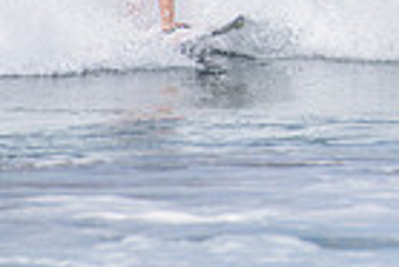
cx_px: 718
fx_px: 23188
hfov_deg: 1.0
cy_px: -148
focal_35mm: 2090
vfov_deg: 0.7
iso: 250
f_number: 6.3
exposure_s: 1/2500
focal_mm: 500
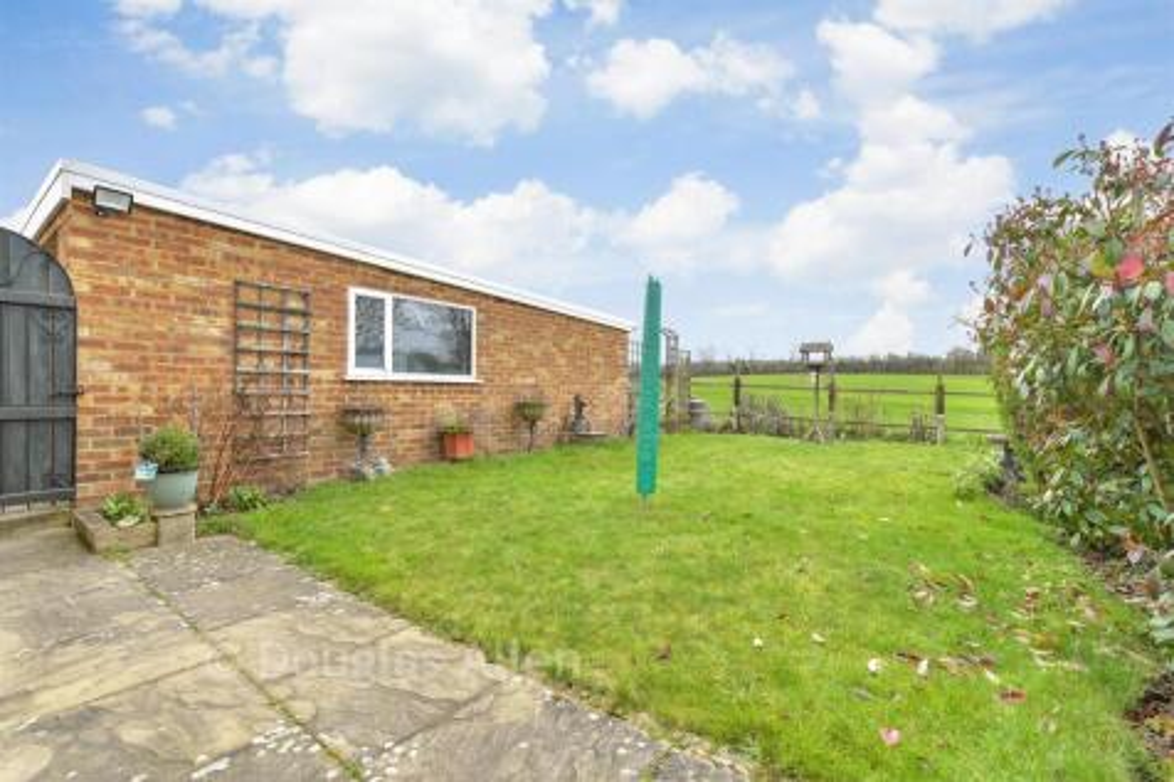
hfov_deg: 100.4
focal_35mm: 15
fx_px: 489
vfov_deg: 77.3
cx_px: 587
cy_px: 391
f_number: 7.1
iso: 400
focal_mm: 10
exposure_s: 1/80
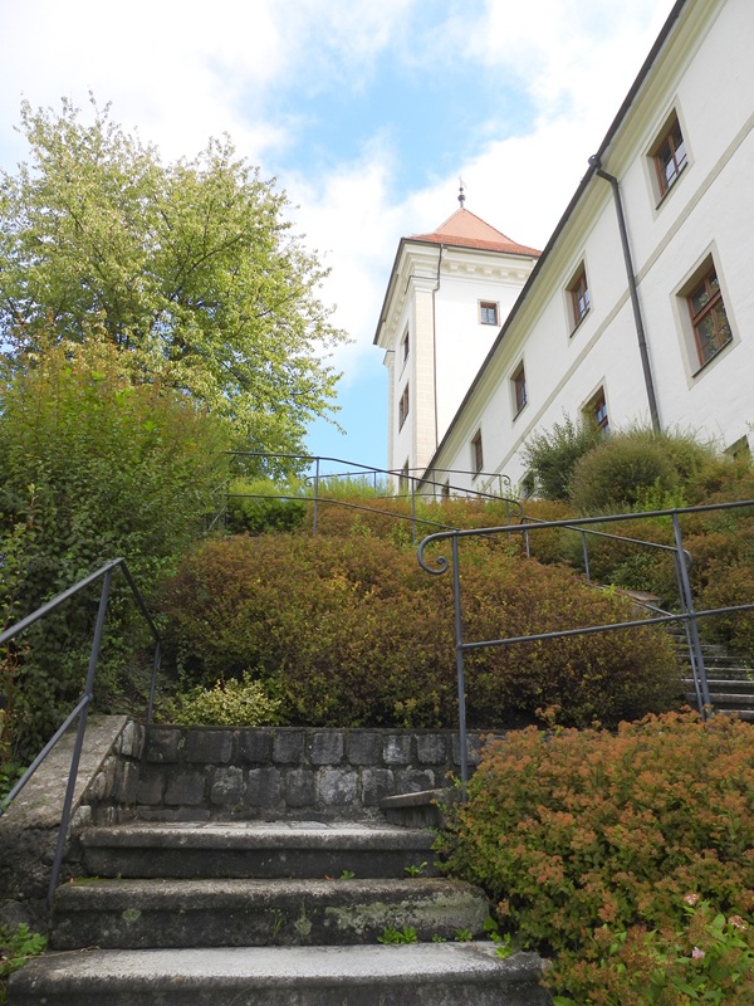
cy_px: 503
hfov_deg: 56.8
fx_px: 697
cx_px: 377
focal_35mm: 24
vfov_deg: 71.6
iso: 100
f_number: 2.8
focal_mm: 4.3
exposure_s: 1/640
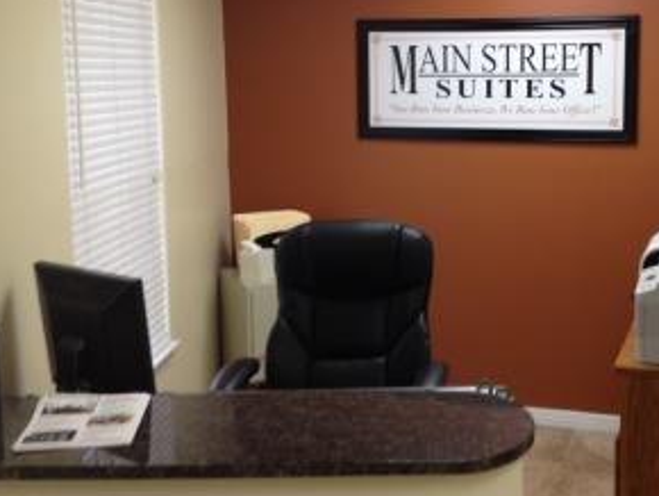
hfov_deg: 35.0
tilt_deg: -6.6
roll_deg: -1.5
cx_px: 461
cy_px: 187
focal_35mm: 54
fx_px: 1029
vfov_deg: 27.0
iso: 50
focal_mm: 4.28
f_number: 2.4
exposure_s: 1/24
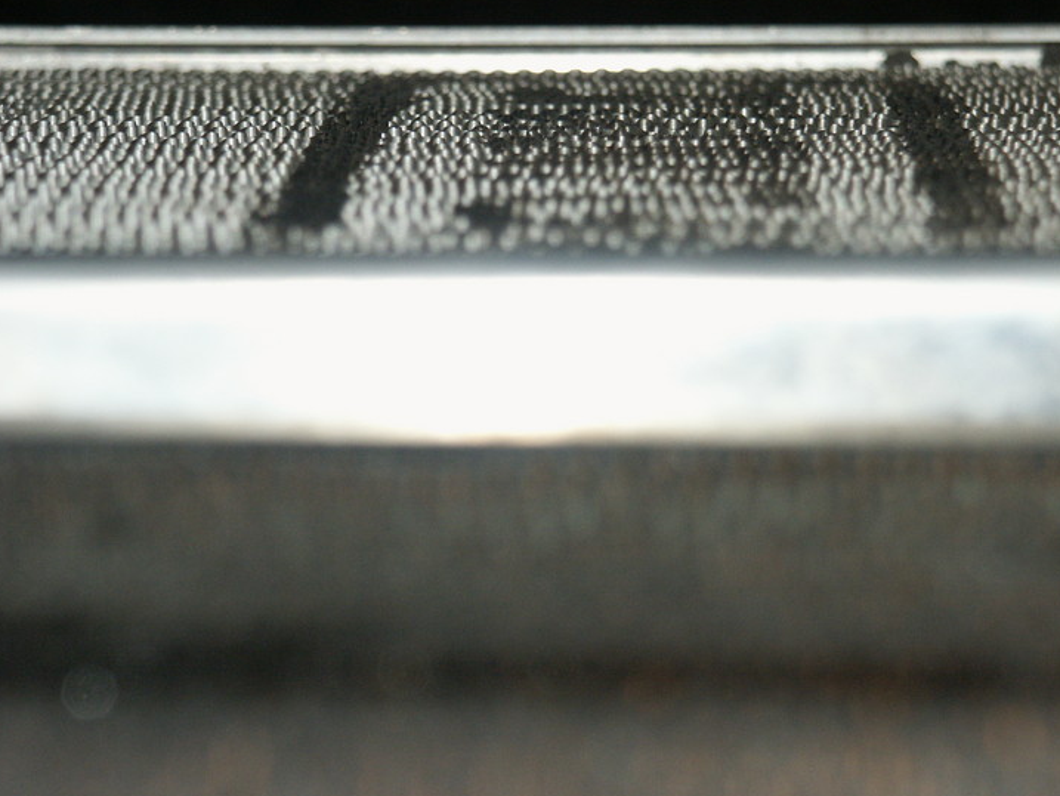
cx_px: 534
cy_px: 362
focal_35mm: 223
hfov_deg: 8.9
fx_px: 6830
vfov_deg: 6.7
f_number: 4.5
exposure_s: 1/180
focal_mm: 50.69
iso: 200
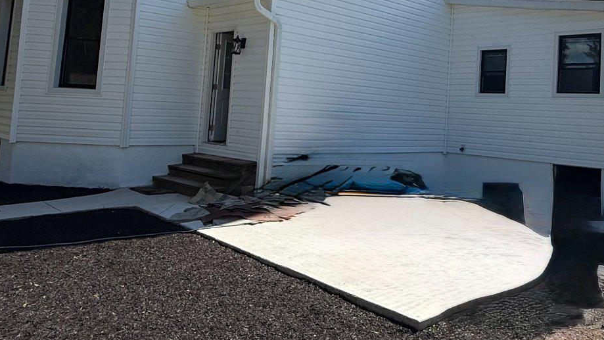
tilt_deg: +5.1
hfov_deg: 56.0
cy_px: 71
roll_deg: -2.3
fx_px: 545
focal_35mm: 34
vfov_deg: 33.7
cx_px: 429
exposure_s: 1/2237
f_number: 2.2
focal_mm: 2.22
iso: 64
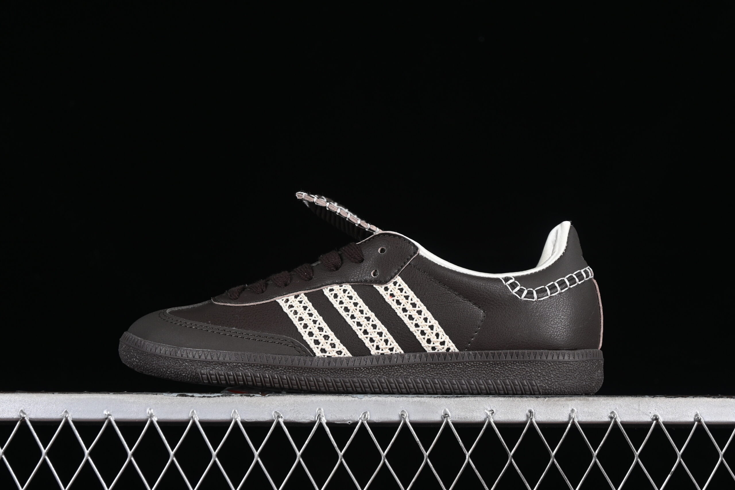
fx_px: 1531
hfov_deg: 27.0
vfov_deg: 18.2
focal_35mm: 75
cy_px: 245
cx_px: 368
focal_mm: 50
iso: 160
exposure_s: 1/60
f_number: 6.3
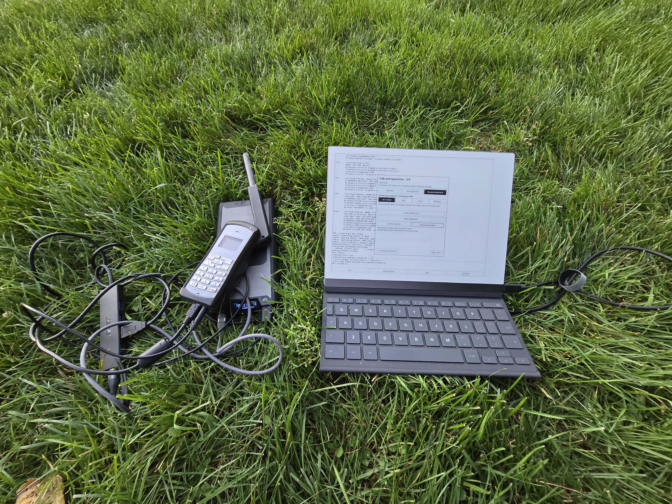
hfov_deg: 106.2
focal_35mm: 13
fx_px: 252
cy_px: 252
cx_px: 336
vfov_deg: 89.9
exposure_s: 1/60
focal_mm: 2.2
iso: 400
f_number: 2.2
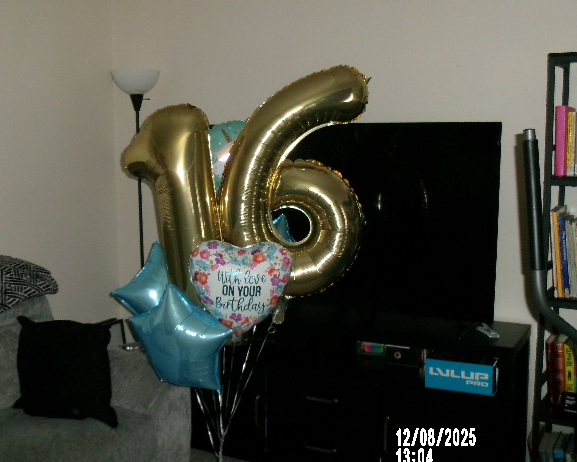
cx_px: 247
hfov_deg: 37.3
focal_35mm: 50
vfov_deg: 30.2
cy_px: 246
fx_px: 854
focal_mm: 7.8
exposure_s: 1/34
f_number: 4.7
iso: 700
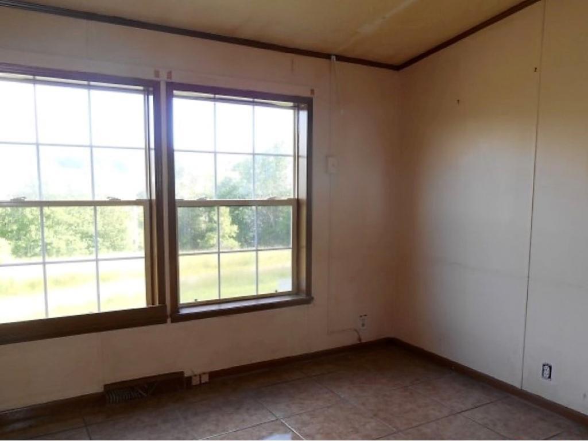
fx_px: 442
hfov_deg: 67.3
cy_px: 220
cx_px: 294
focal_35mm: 26
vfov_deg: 53.1
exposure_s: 1/40
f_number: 3.4
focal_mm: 4.7
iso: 80
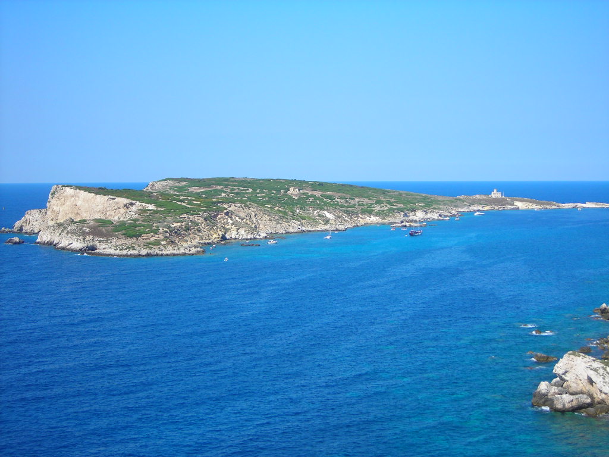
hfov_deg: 29.8
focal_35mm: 65
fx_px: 1144
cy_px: 228
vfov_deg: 22.6
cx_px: 304
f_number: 3.9
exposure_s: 1/347
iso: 50
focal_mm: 10.8
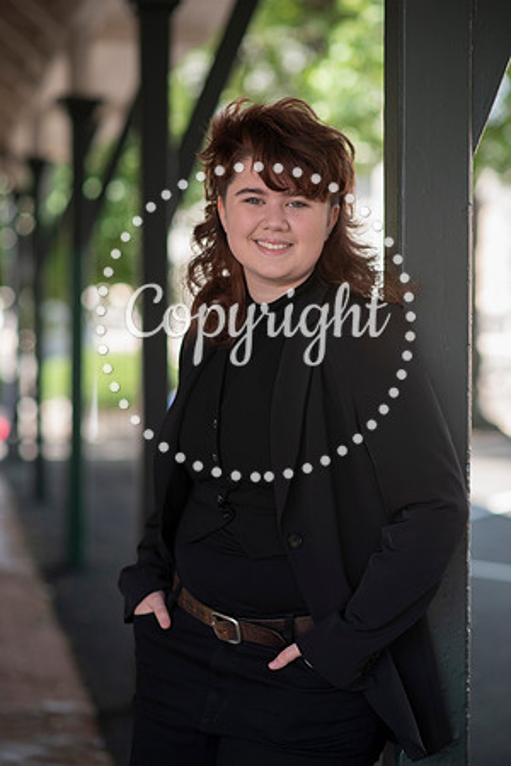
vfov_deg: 23.9
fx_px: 1810
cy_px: 383
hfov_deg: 16.1
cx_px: 256
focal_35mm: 85
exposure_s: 1/320
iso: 200
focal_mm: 85
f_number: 2.5
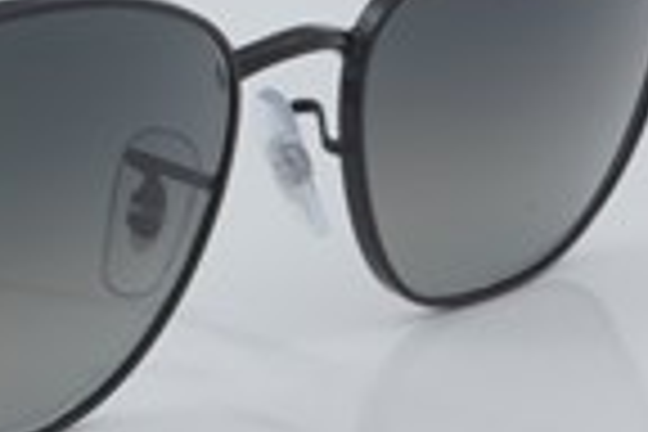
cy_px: 176
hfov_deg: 9.7
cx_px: -162
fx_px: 3744
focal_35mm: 208
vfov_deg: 6.6
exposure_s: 1/4
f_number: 29
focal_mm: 50
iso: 100
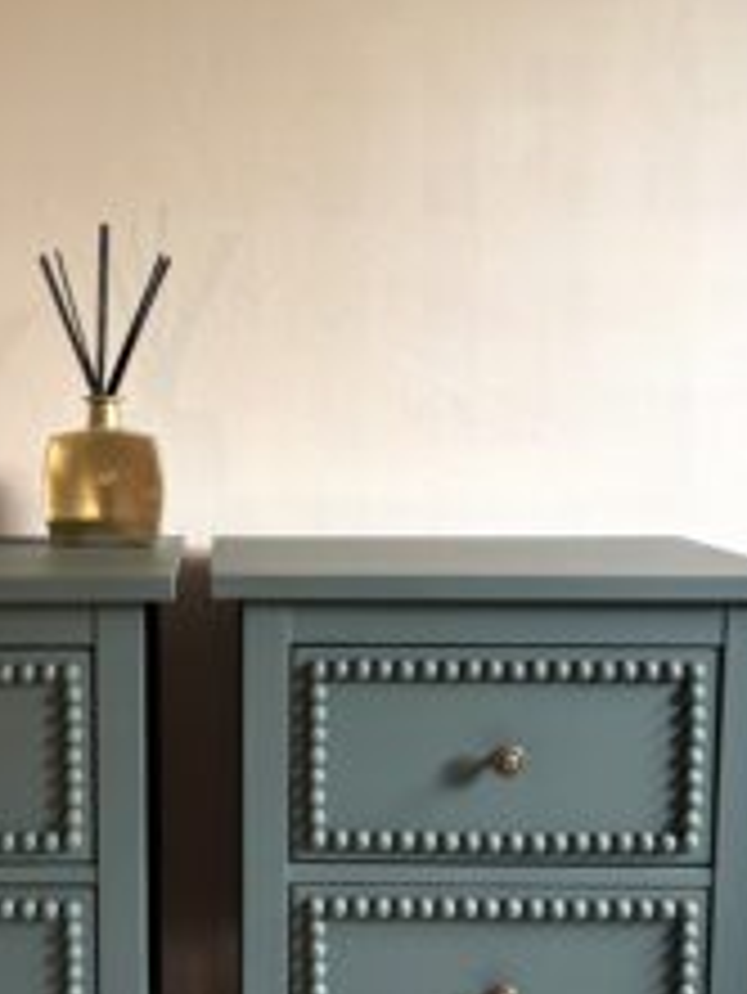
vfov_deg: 40.3
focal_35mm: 47
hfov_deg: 30.5
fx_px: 1351
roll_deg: -0.8
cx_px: 198
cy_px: 558
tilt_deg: -6.6
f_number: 1.6
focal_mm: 5.96
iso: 160
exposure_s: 1/50
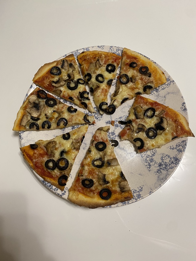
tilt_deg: -74.6
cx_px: 98
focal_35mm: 26
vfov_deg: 67.3
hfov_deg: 53.1
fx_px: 196
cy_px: 130
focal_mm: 4.25
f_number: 1.8
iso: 160
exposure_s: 1/50
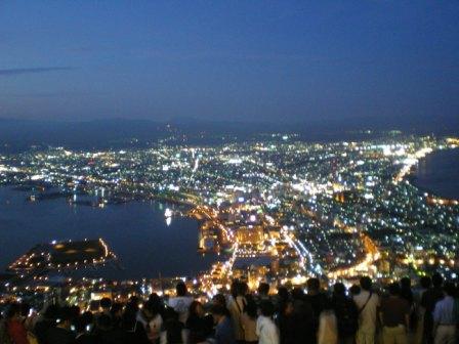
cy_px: 172
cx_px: 230
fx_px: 504
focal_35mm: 38
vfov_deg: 37.7
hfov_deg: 49.0
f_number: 3.1
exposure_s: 1/1.67
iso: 400
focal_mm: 6.3
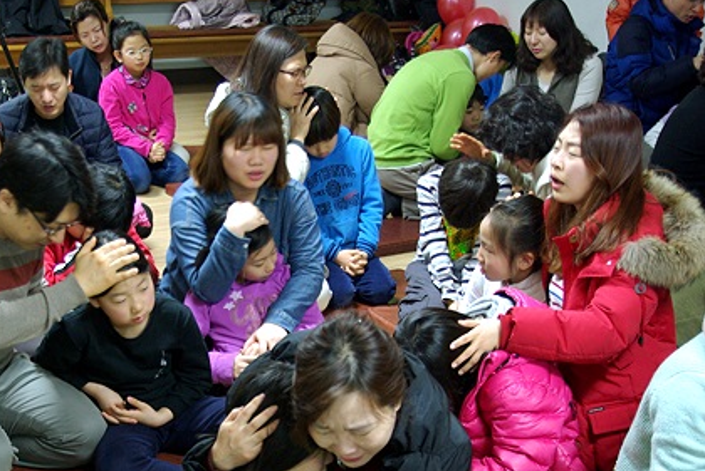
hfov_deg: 28.6
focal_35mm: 70
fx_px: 1372
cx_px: 220
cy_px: 380
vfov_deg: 19.3
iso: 400
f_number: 2.8
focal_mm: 28
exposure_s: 1/15
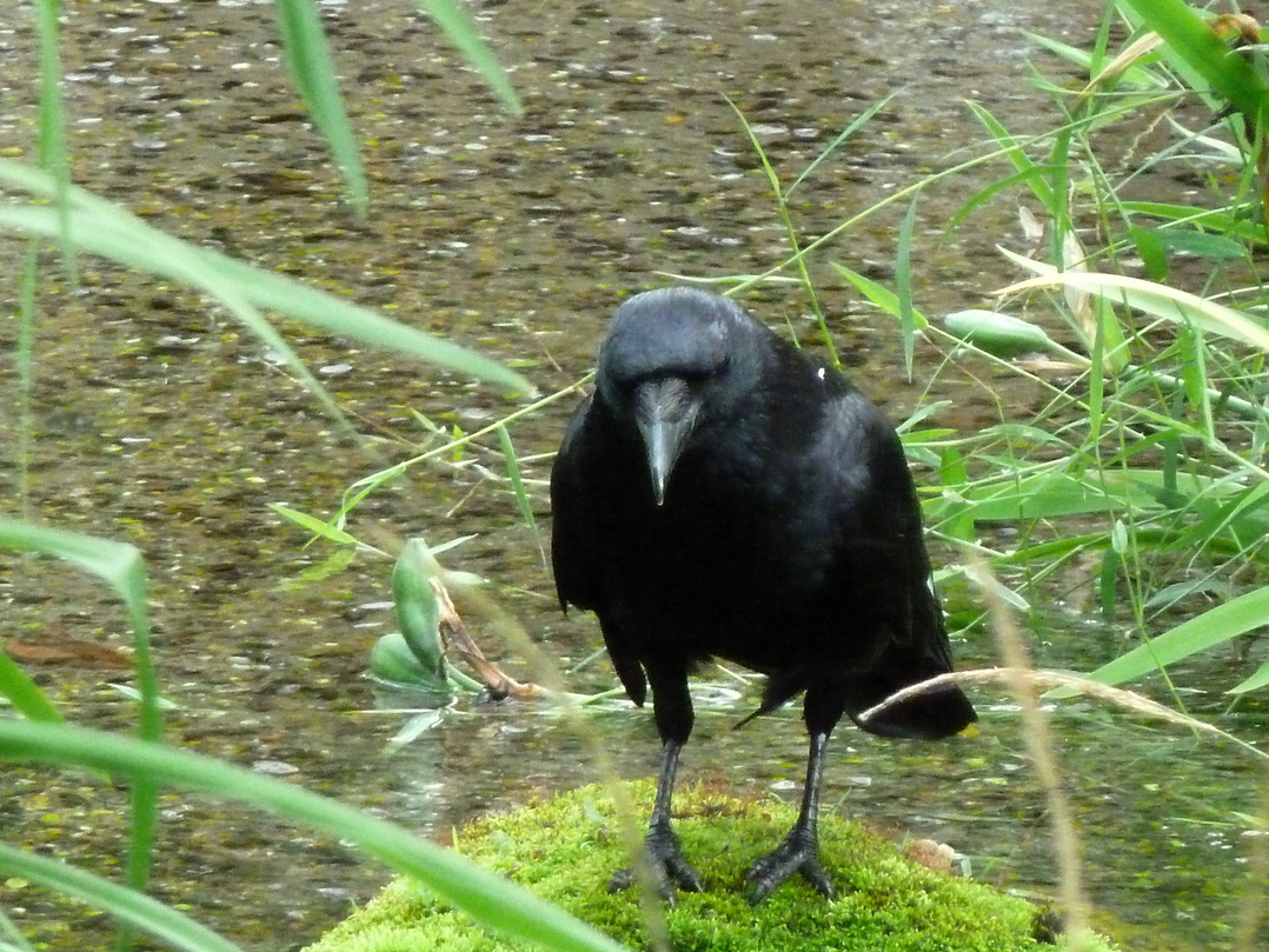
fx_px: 21707
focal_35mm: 592
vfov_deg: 2.5
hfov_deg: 3.3
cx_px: 677
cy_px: 590
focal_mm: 49.2
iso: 800
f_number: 4.9
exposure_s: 1/125
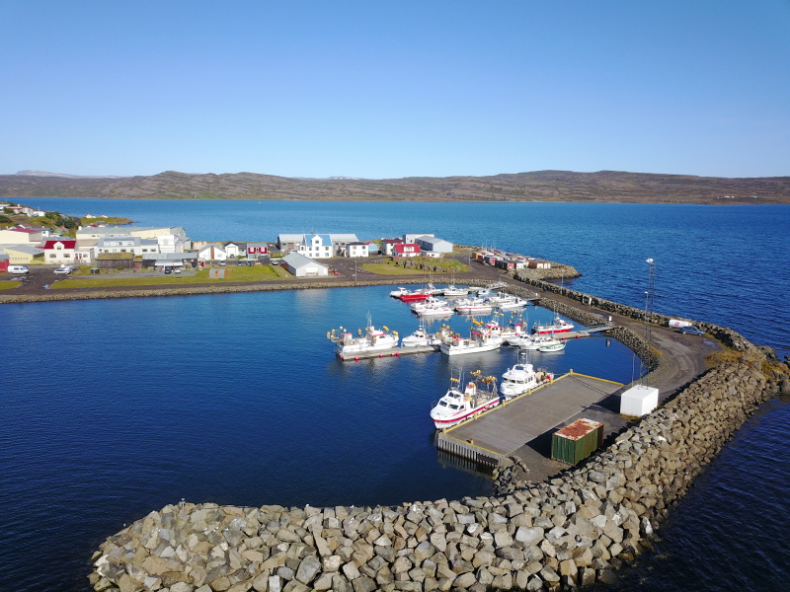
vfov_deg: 53.1
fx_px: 593
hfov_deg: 67.3
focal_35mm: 26
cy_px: 296
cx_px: 395
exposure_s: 1/100
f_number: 2.2
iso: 100
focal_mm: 4.73
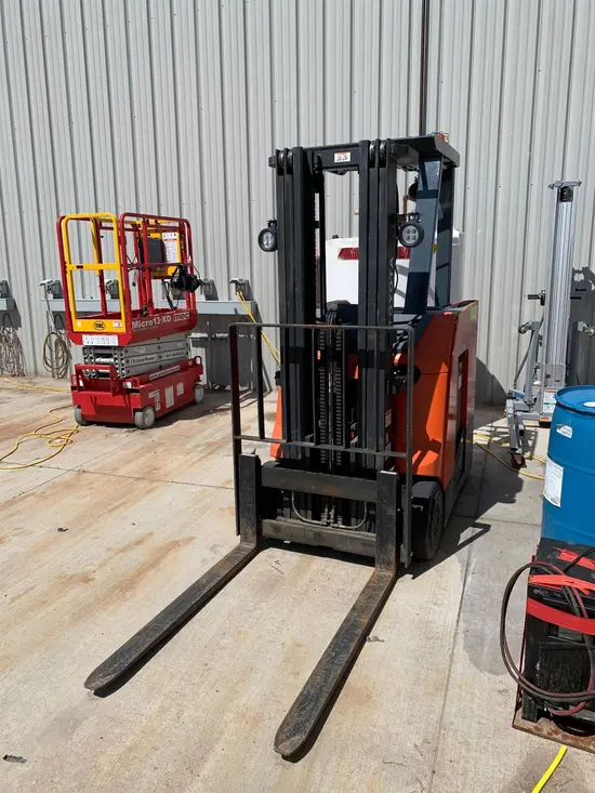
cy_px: 396
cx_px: 298
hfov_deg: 53.1
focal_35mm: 26
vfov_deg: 67.3
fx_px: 596
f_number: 1.8
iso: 25
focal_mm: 4.25
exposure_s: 1/2994
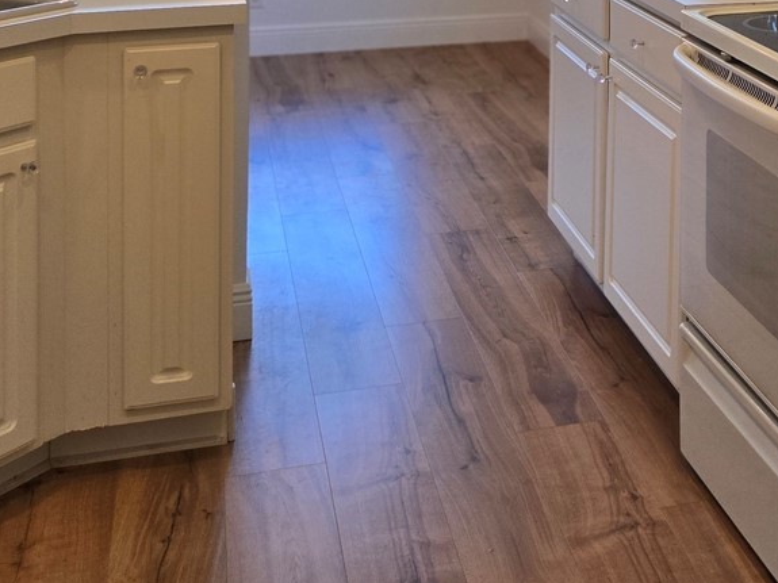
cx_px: 690
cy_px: -169
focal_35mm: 64
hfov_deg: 29.1
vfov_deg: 20.9
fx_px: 1438
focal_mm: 5.4
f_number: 1.8
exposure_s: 1/120
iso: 100
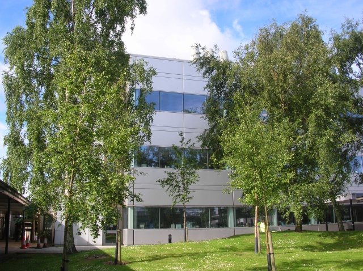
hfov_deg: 52.7
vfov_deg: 40.6
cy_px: 136
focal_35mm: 35
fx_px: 366
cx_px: 182
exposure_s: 1/130
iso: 50
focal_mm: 5.8
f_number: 5.6
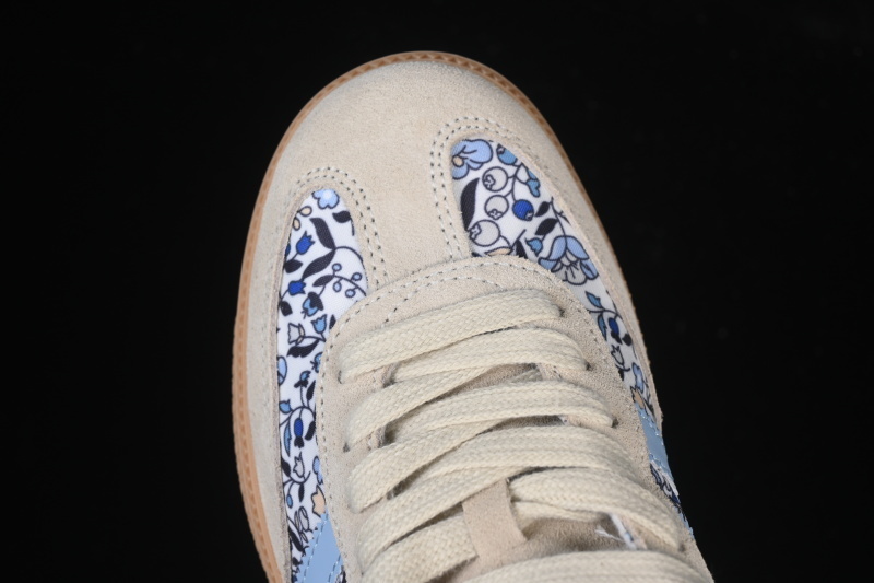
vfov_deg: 18.2
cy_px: 292
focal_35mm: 75
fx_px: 1820
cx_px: 437
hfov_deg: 27.0
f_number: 7.1
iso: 160
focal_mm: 50
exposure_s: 1/80
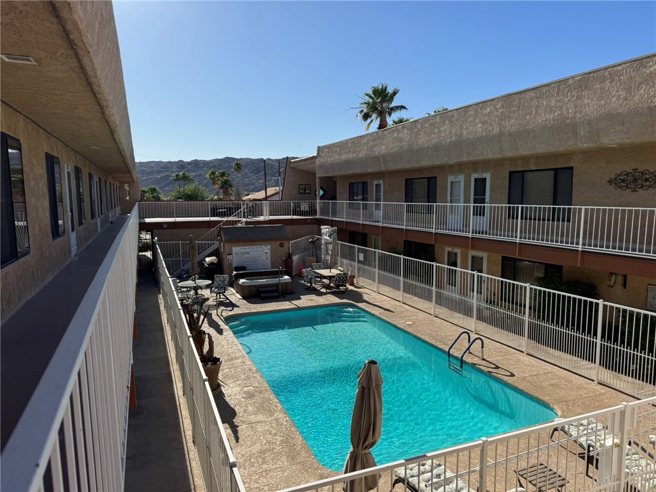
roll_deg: +1.4
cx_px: 328
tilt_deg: -6.8
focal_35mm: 24
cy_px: 246
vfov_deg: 56.8
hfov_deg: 71.6
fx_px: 455
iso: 80
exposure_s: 1/5348
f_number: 1.78
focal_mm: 6.76
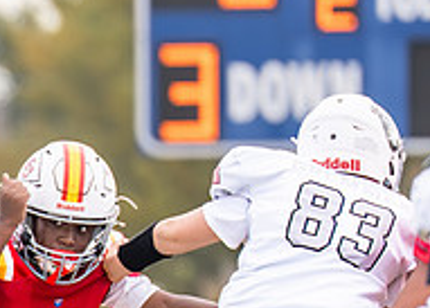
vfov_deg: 1.0
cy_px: 373
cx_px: -533
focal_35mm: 1451
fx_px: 17745
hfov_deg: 1.4
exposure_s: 1/1250
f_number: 2.8
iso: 160
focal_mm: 200
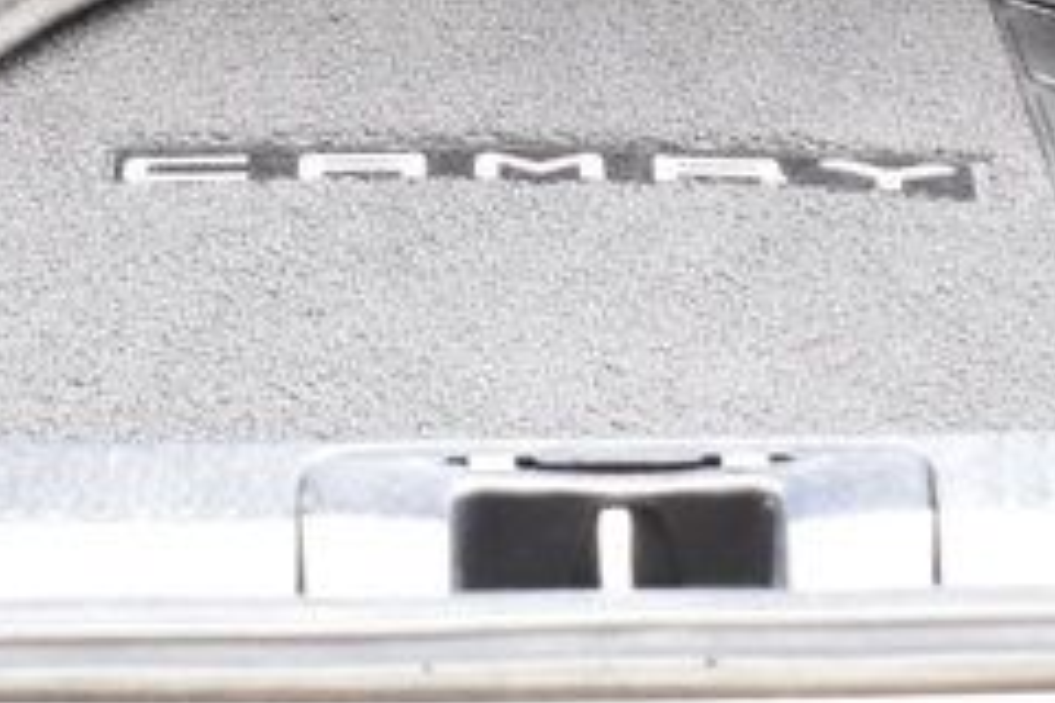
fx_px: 5626
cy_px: -554
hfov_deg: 10.7
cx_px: 646
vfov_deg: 7.0
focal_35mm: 192
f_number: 6.3
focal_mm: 30
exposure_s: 1/20
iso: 400
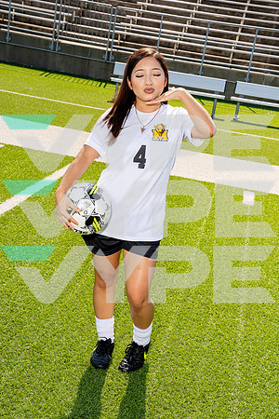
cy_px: 210
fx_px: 674
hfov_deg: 23.4
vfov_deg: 34.5
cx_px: 140
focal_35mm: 58
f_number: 11
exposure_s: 1/250
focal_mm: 58
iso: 320
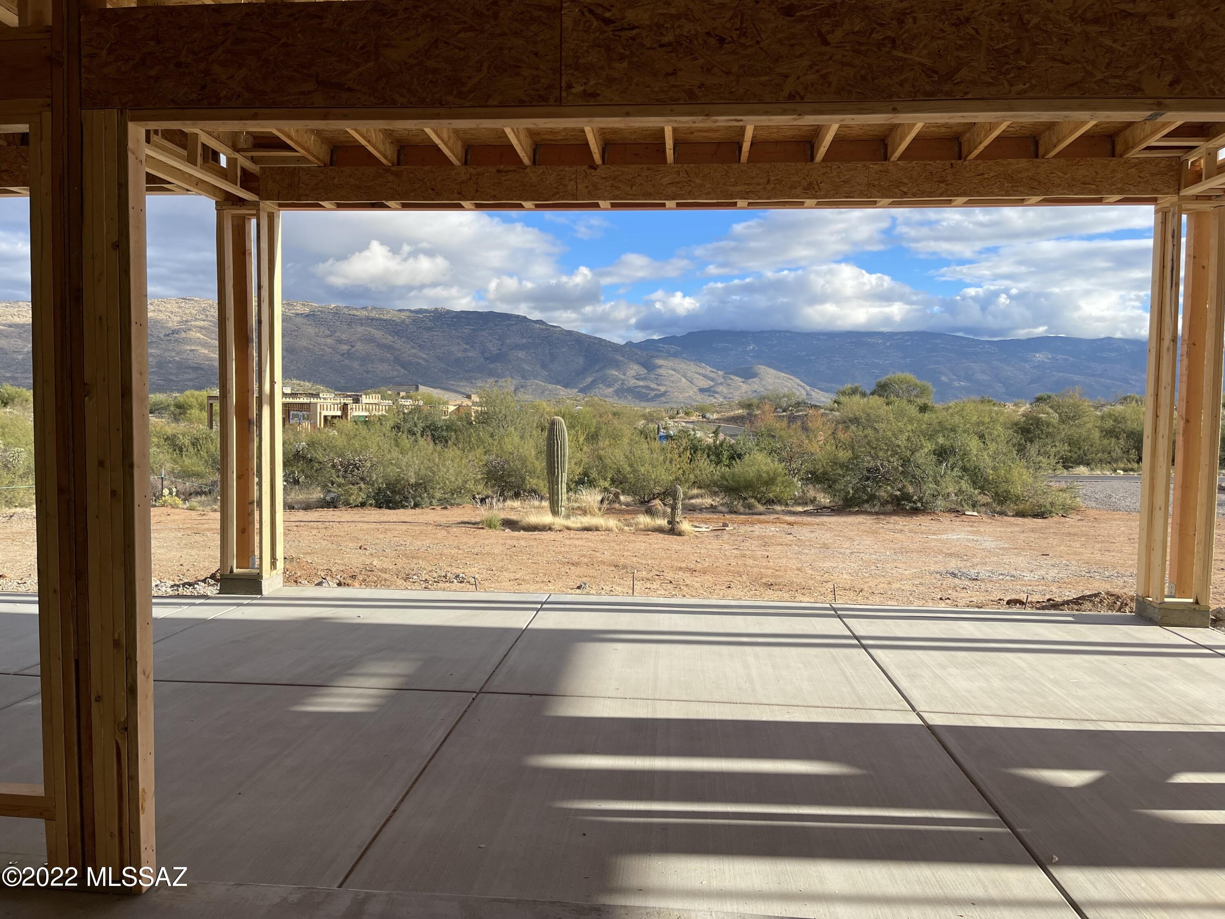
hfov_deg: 67.3
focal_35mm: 26
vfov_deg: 53.1
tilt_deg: -3.5
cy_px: 460
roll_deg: -1.2
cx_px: 612
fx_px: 920
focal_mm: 5.1
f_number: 1.6
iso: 32
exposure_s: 1/2165
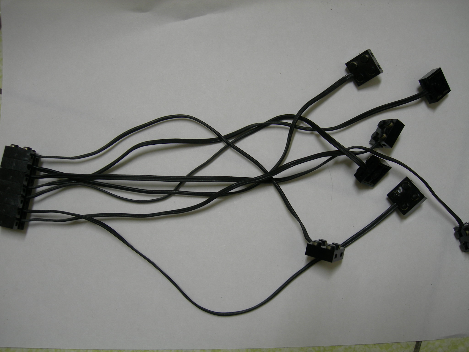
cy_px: 176
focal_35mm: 38
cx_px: 234
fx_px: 515
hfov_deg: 49.0
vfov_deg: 37.7
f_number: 2.8
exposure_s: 1/10
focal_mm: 7.8
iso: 50
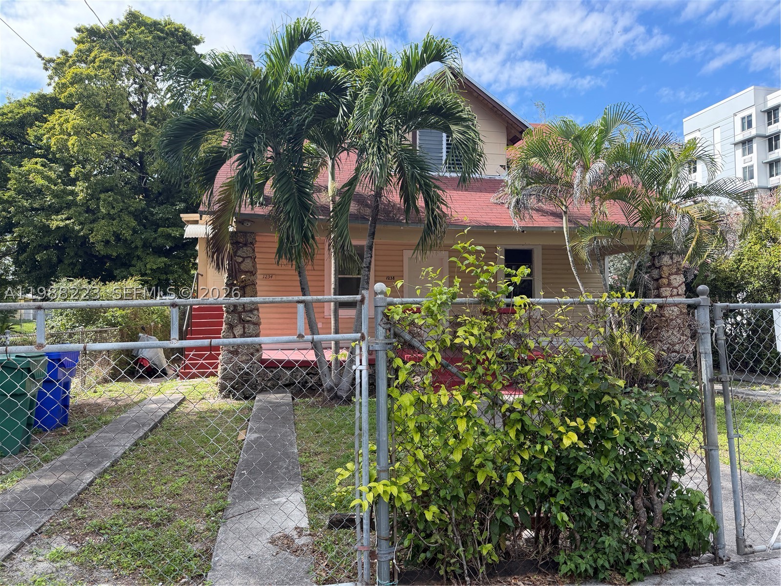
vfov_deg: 56.8
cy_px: 293
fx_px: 541
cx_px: 390
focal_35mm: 24
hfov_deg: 71.6
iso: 100
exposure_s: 1/1493
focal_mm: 6.76
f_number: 1.78
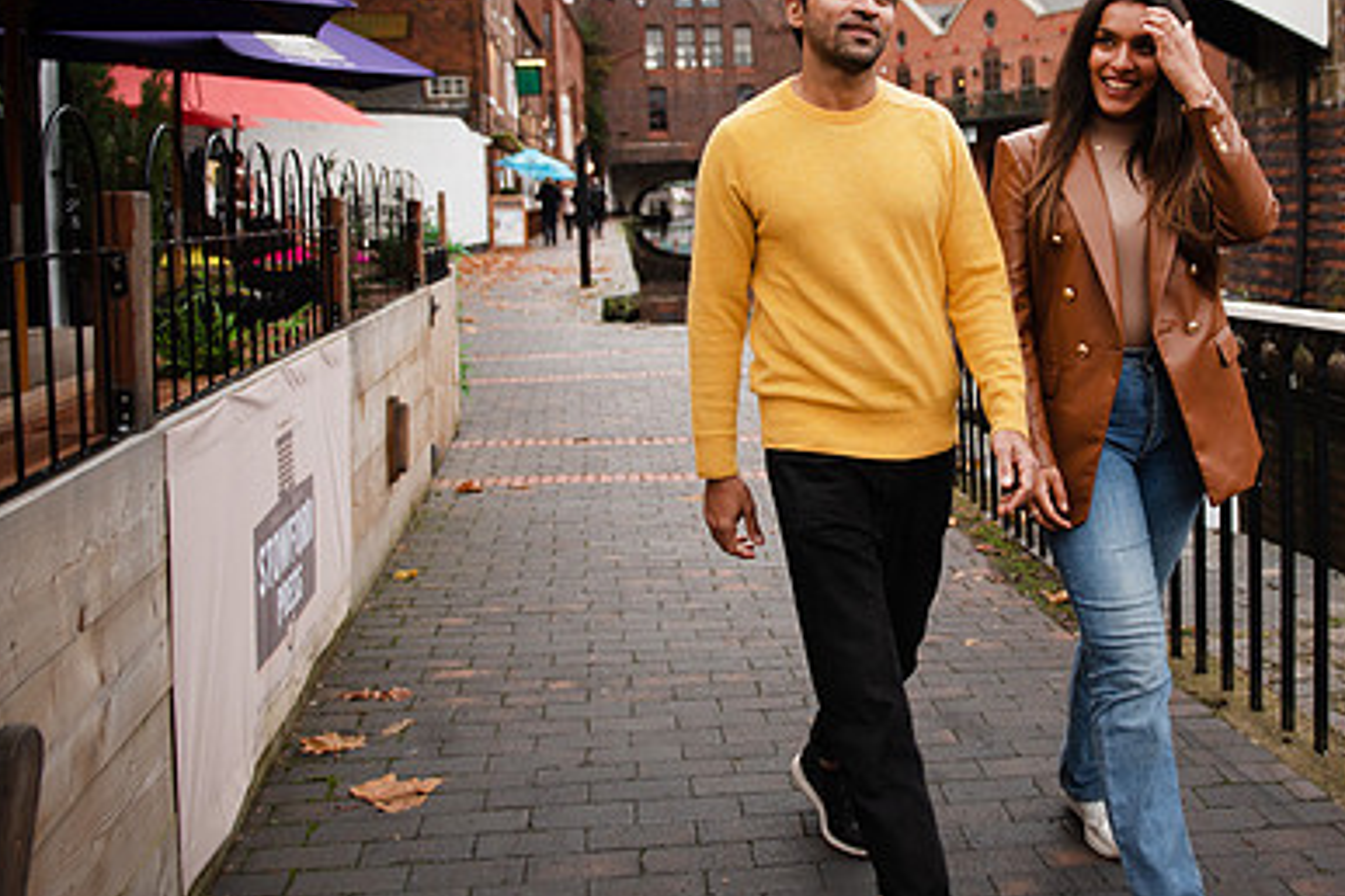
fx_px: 1345
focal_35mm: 36
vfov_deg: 36.4
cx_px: 897
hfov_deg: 52.1
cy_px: 290
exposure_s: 1/320
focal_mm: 24
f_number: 2.8
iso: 320
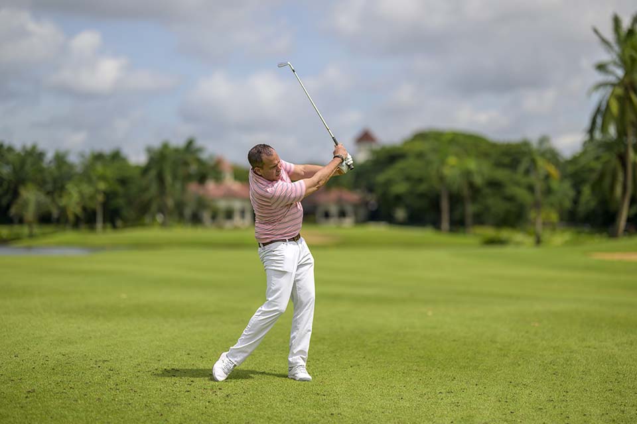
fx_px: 1504
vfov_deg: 16.1
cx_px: 318
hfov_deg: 23.9
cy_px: 212
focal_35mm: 85
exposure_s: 1/20000
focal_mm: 85
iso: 100
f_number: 1.2
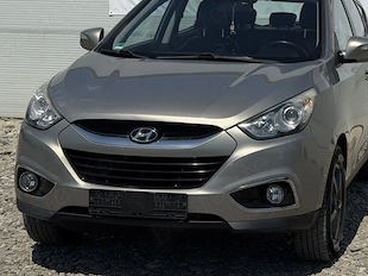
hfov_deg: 20.7
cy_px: 20
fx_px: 988
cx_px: 319
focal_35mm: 93
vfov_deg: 15.7
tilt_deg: -1.3
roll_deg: -1.0
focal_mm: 6.76
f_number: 1.78
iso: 64
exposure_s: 1/13333
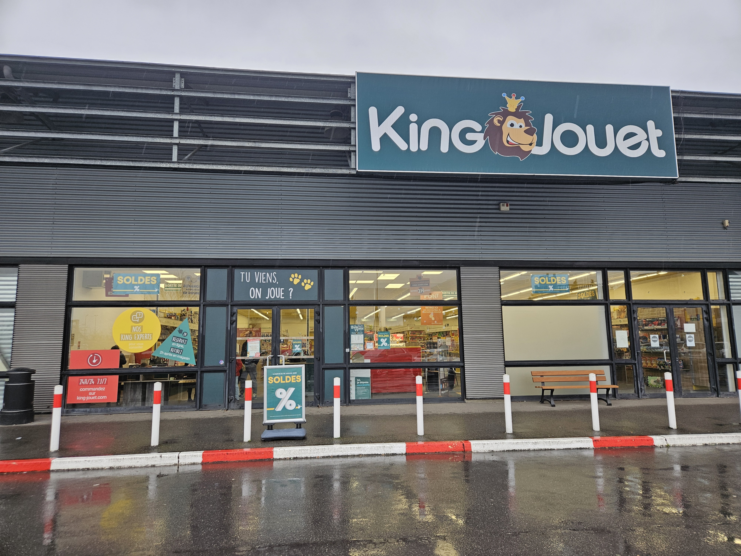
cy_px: 278
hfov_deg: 73.9
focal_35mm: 23
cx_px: 370
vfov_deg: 58.9
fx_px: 492
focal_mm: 5.4
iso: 50
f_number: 1.8
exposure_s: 1/200
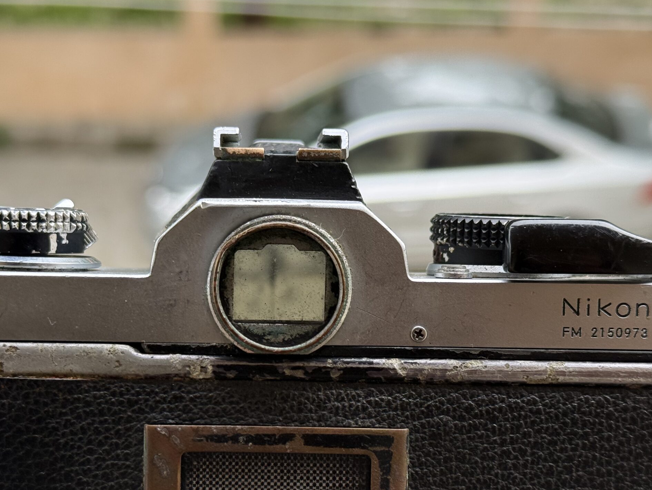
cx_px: 276
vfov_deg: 22.5
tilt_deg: -32.9
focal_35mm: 65
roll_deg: -0.1
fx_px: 1224
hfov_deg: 29.8
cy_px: 321
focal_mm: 6.76
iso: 80
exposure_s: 1/121
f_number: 1.78
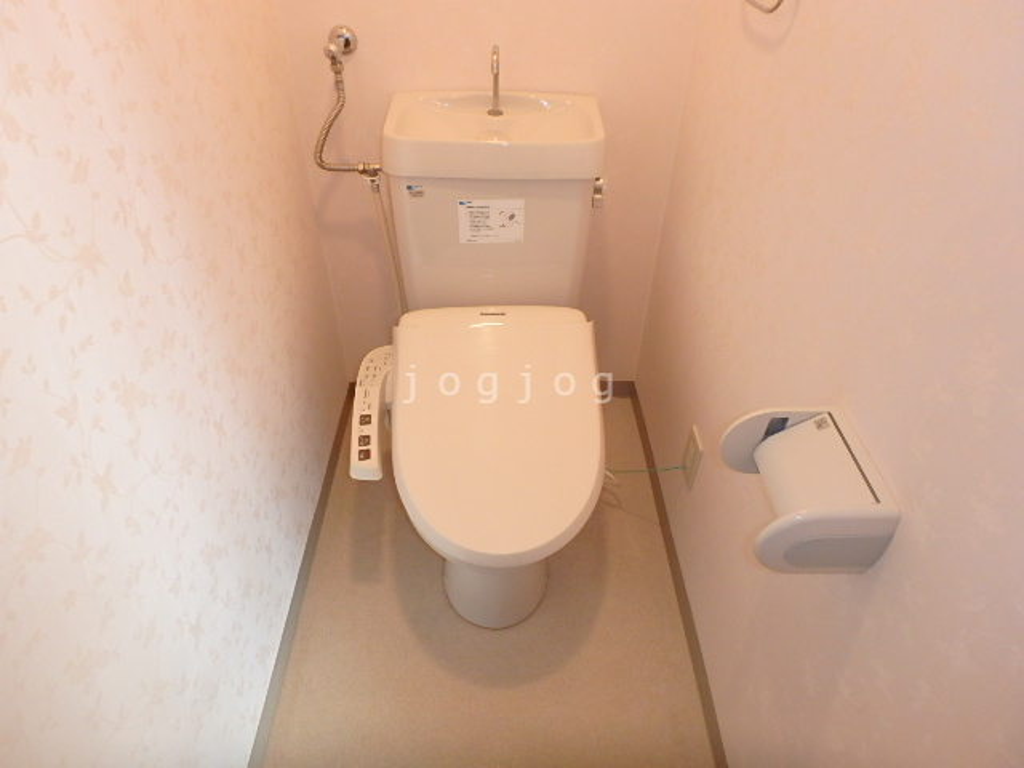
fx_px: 621
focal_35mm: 21
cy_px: 384
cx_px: 512
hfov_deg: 79.0
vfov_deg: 63.4
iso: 400
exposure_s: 1/30
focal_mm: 3.7
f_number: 3.5
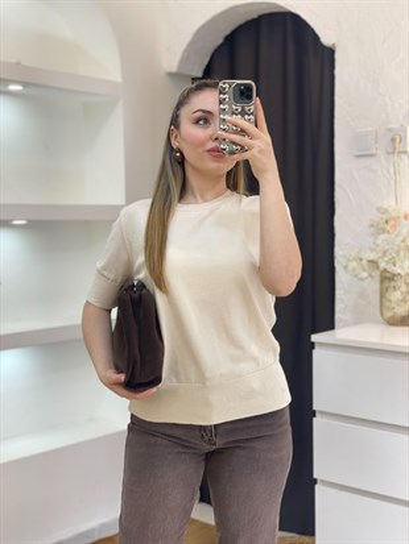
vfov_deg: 36.8
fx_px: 819
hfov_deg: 28.0
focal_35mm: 52
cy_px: 272
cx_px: 204
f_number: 2
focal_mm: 6
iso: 64
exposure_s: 1/100
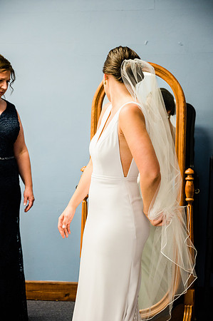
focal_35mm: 68
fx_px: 605
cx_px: 106
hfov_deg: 20.0
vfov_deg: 29.7
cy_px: 160
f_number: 4
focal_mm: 68
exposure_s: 1/250
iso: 1600
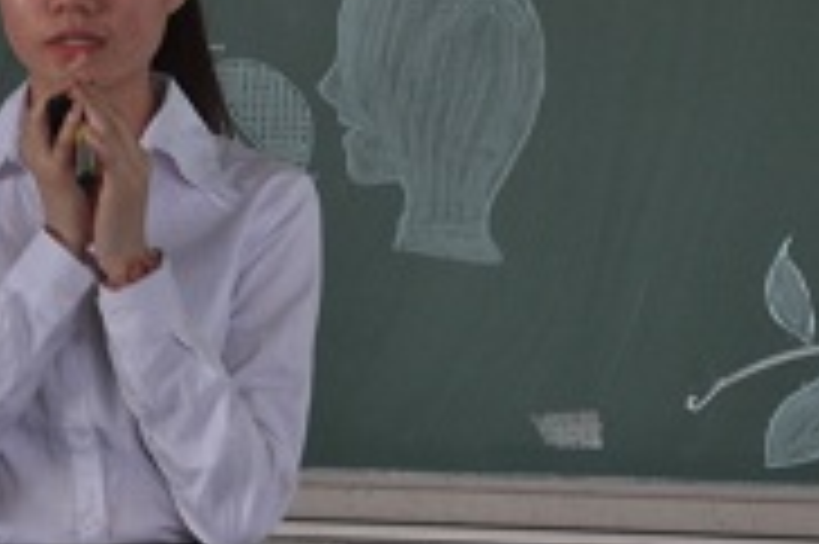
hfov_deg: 5.3
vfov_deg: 3.5
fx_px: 8842
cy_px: 115
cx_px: 153
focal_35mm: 389
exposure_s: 1/40
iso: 320
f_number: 5.3
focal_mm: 80
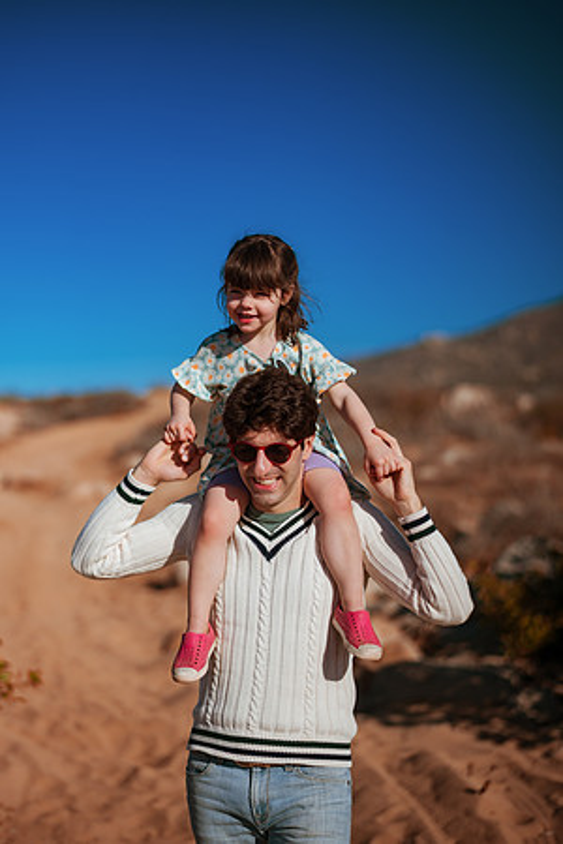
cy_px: 422
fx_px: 1360
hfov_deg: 23.4
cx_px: 282
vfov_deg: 34.5
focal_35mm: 58
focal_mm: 58
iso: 50
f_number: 1.8
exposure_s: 1/8000
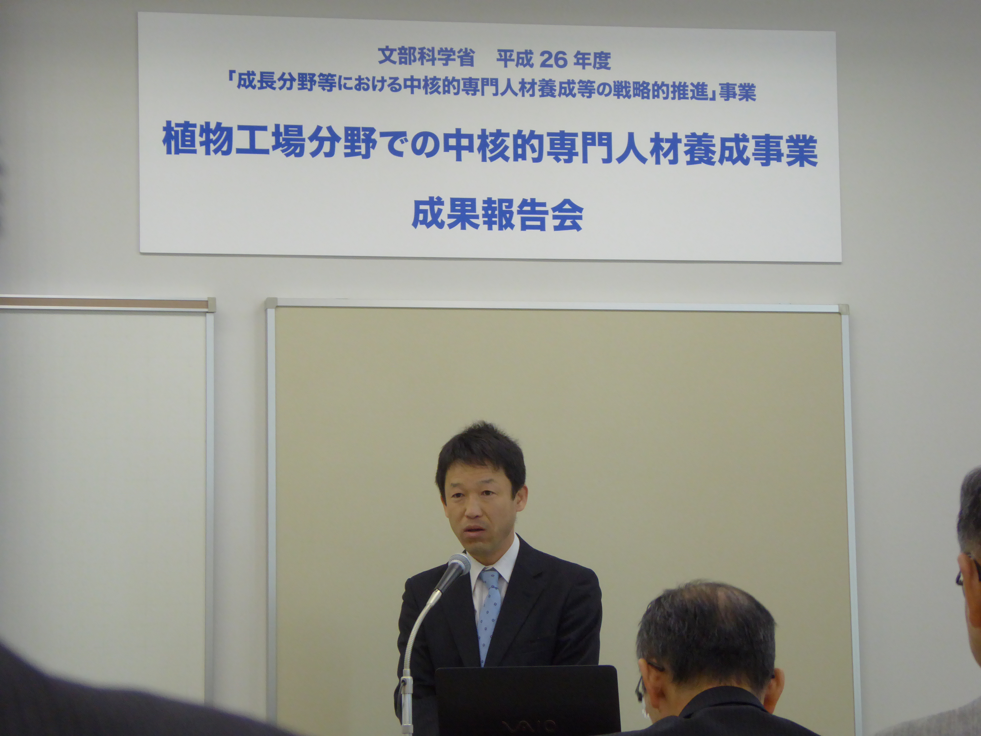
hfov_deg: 15.5
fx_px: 3599
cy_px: 368
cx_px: 490
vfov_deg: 11.7
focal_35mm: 127
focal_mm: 20.6
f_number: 5.1
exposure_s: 1/60
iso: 400
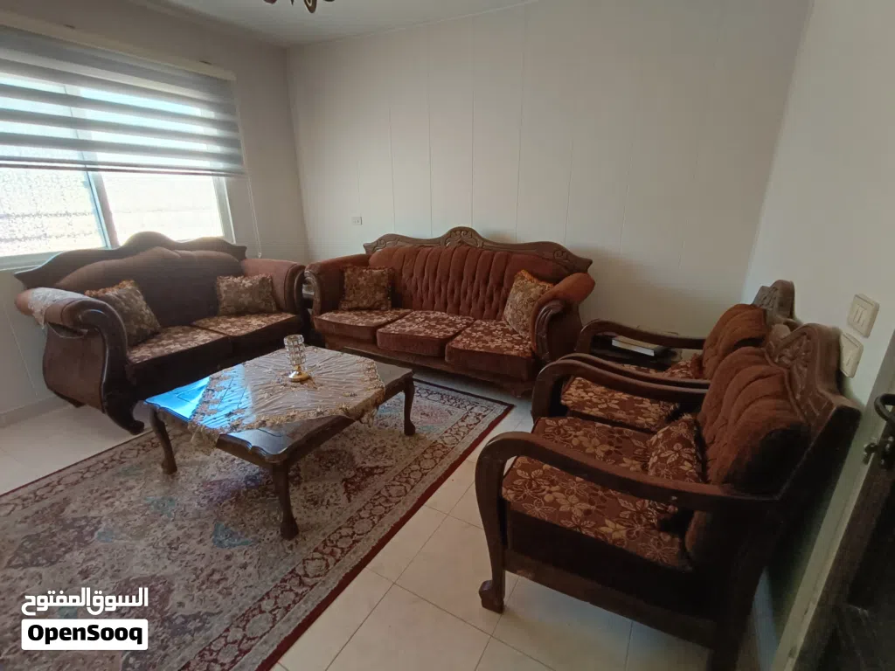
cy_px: 336
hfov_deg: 94.5
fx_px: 414
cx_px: 448
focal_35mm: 16
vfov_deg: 78.1
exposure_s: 1/50
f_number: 2.2
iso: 400
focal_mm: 1.68
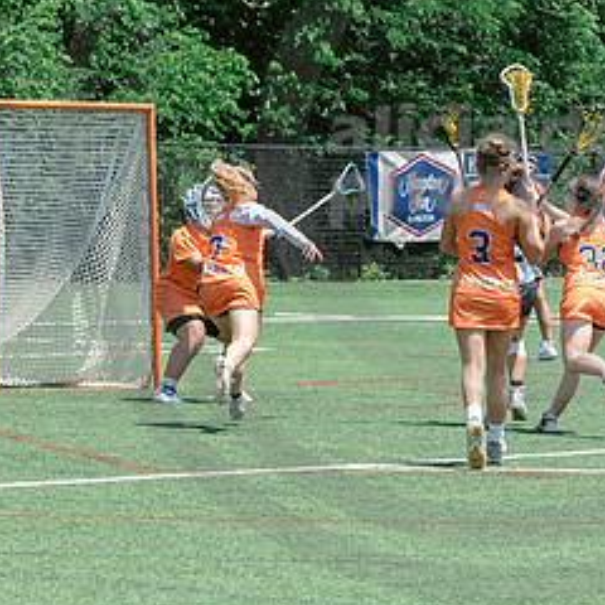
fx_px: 6130
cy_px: 282
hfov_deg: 5.7
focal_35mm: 310
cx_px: 317
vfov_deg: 5.7
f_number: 7.1
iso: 400
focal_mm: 120
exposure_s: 1/800
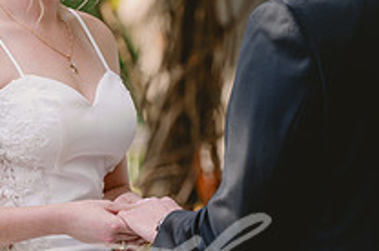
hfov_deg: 3.7
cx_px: 166
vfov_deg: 2.5
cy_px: 111
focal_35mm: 558
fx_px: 5865
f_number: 2.8
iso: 100
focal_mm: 200
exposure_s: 1/200
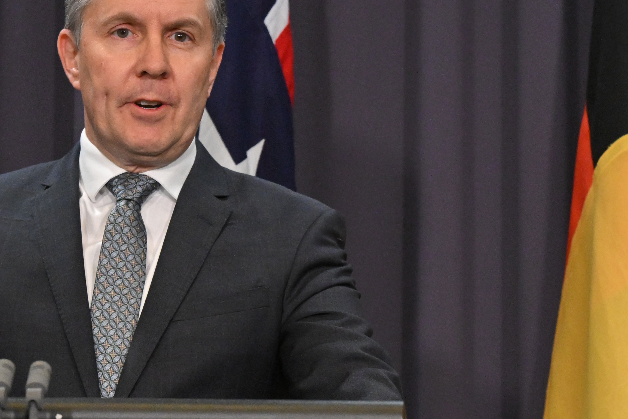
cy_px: 121
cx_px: 603
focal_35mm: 229
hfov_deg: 8.9
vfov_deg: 6.0
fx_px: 3994
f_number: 4
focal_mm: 77
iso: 2500
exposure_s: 1/320
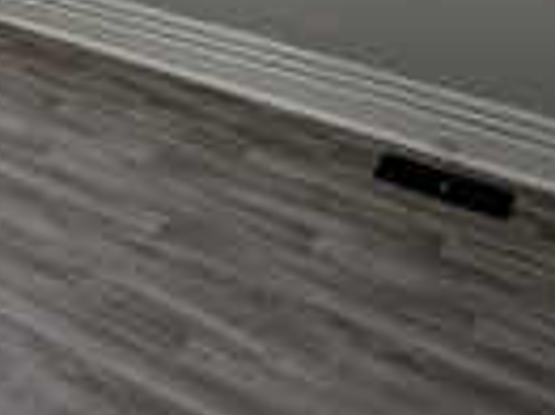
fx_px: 977
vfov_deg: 19.3
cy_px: -288
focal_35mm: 61
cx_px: -153
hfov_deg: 27.0
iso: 127
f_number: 1.7
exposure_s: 1/120
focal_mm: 2.02
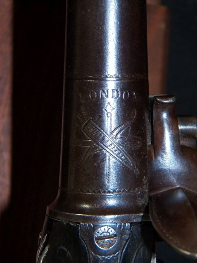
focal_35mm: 113
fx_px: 857
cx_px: 98
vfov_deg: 17.4
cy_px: 132
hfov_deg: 13.1
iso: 400
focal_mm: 20.2
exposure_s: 1/50
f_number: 3.6
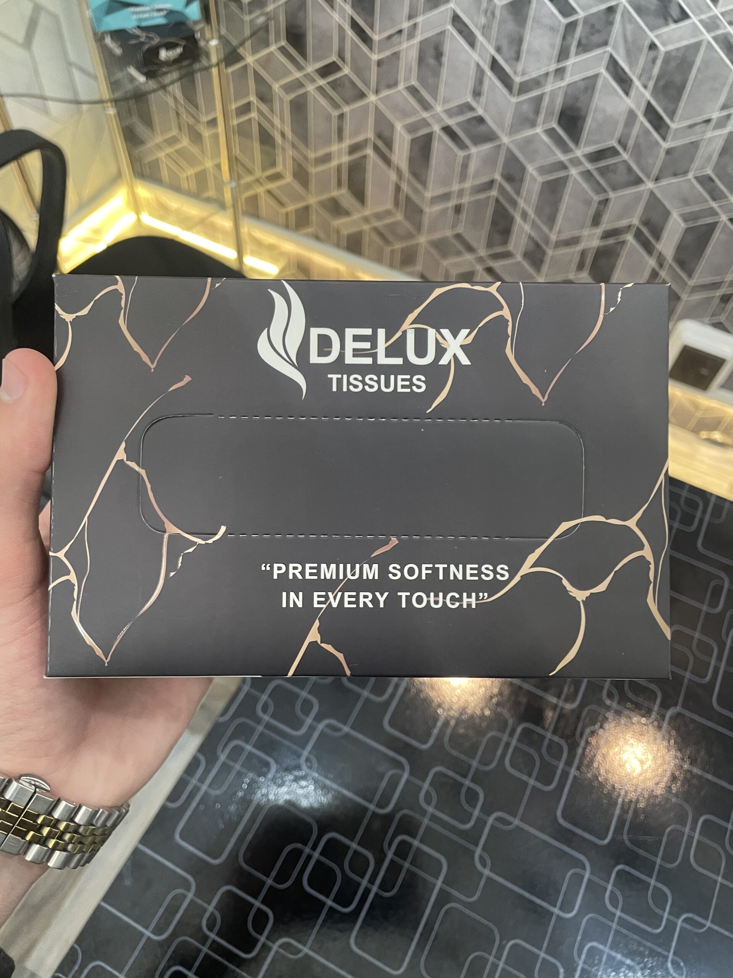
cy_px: 489
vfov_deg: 67.3
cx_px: 366
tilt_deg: -54.6
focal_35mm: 26
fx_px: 734
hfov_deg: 53.1
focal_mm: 4.2
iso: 200
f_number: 1.6
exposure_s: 1/60
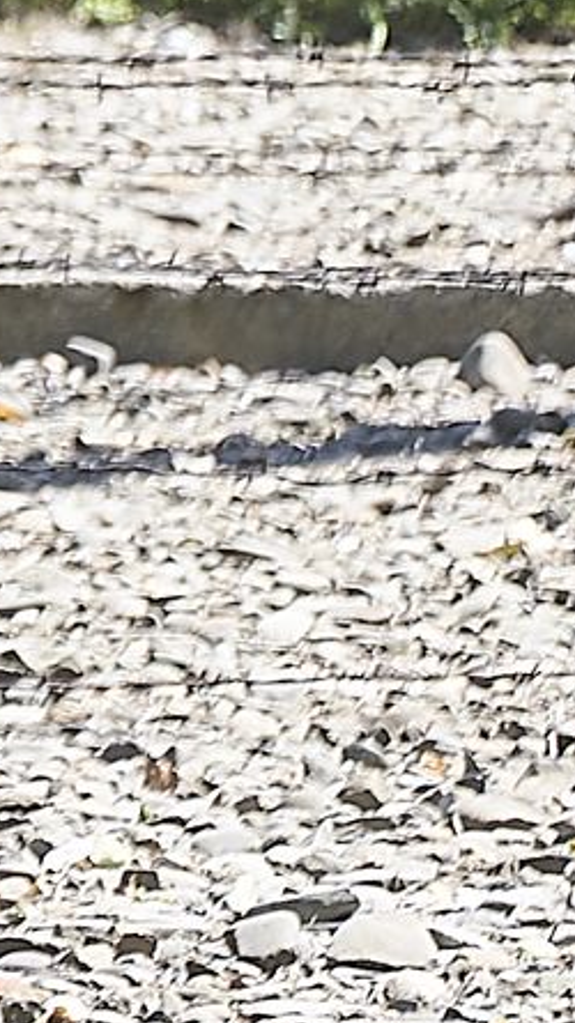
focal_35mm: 739
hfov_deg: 1.6
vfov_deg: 2.9
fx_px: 20050
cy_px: -694
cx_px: -820
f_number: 5.6
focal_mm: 105
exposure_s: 1/100
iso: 100
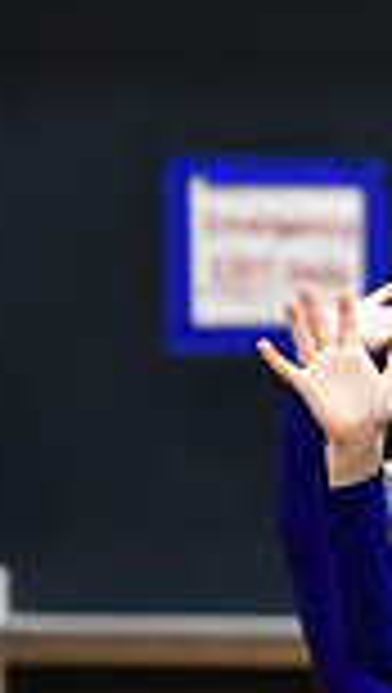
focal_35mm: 1182
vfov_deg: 1.8
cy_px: 740
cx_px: 1275
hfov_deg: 1.0
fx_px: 21770
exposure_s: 1/500
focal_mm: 200
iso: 5000
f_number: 3.5
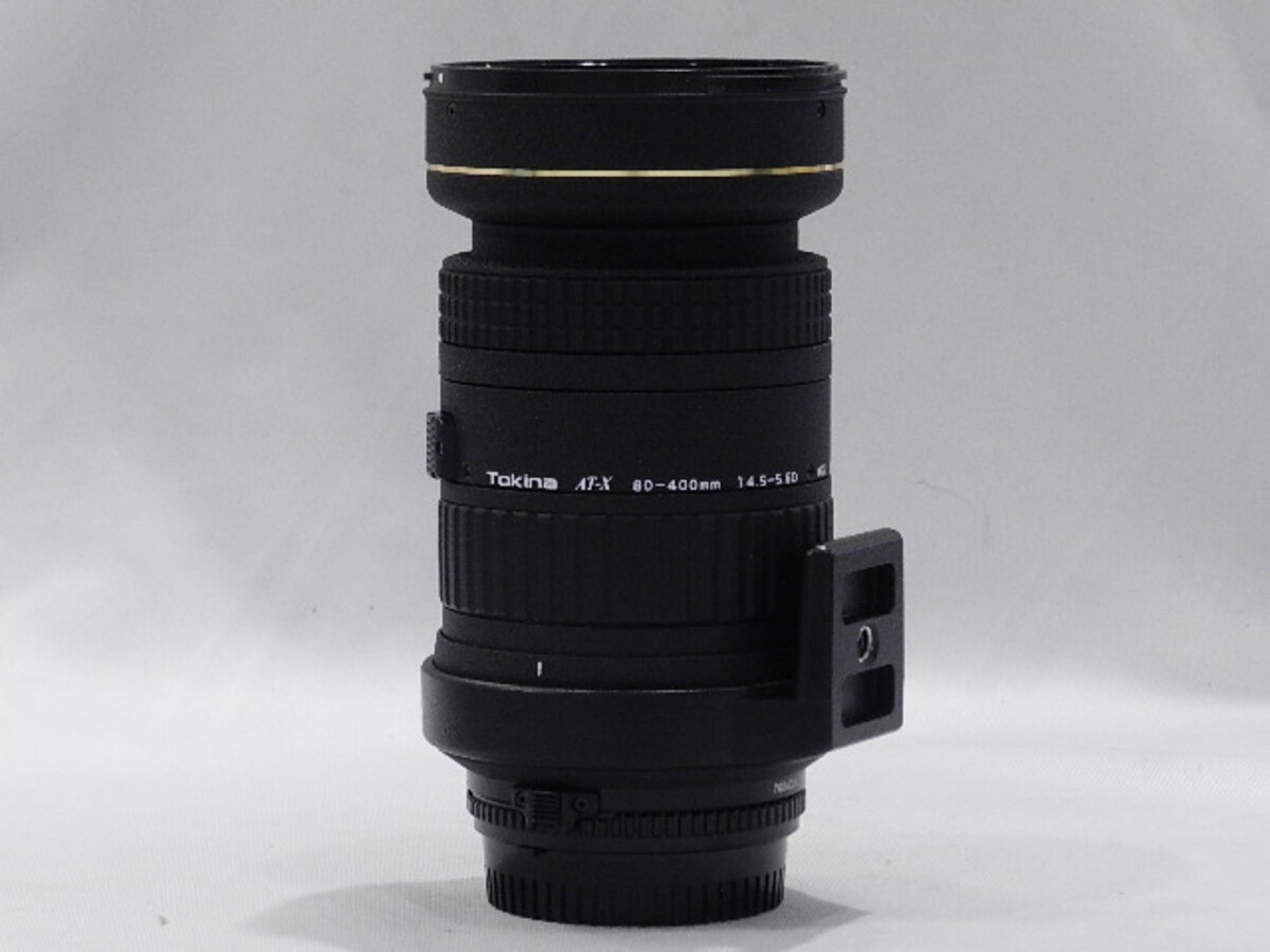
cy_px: 476
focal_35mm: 145
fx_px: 5320
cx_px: 635
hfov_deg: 13.6
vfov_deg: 10.2
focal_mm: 25.7
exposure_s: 1/50
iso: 800
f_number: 5.1
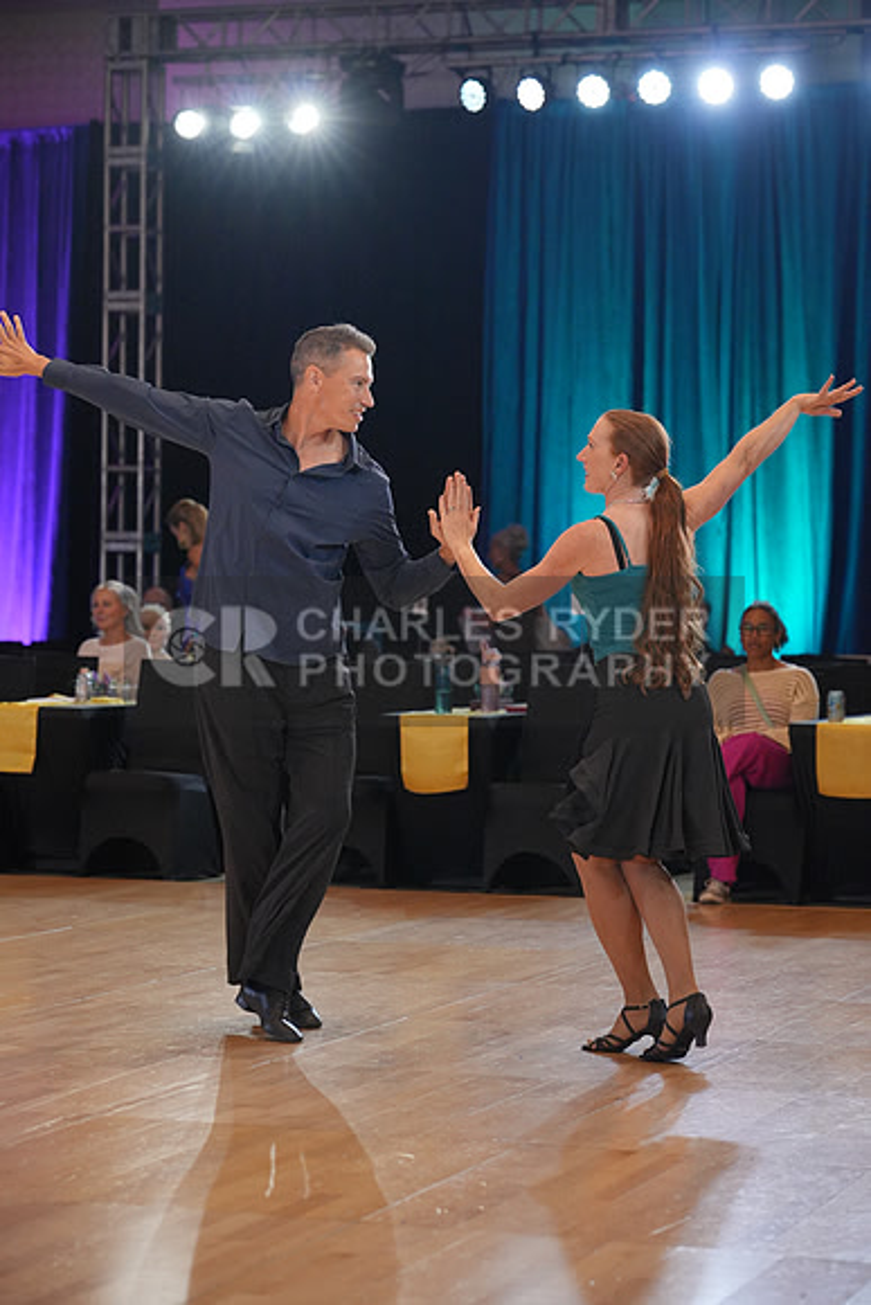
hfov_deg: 15.2
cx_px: 436
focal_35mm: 90
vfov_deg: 22.6
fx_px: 3264
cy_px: 652
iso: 2500
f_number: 3.5
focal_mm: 90
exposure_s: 1/500
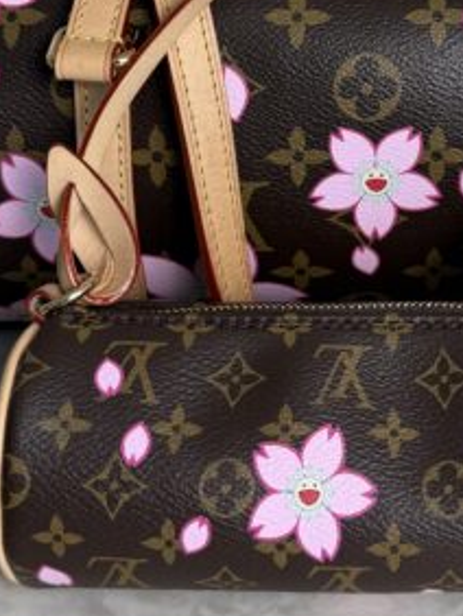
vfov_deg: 27.7
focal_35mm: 68
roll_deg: +1.1
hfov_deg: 21.4
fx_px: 1211
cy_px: 90
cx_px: 356
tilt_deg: -22.5
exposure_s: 1/120
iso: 125
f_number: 1.78
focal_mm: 6.76
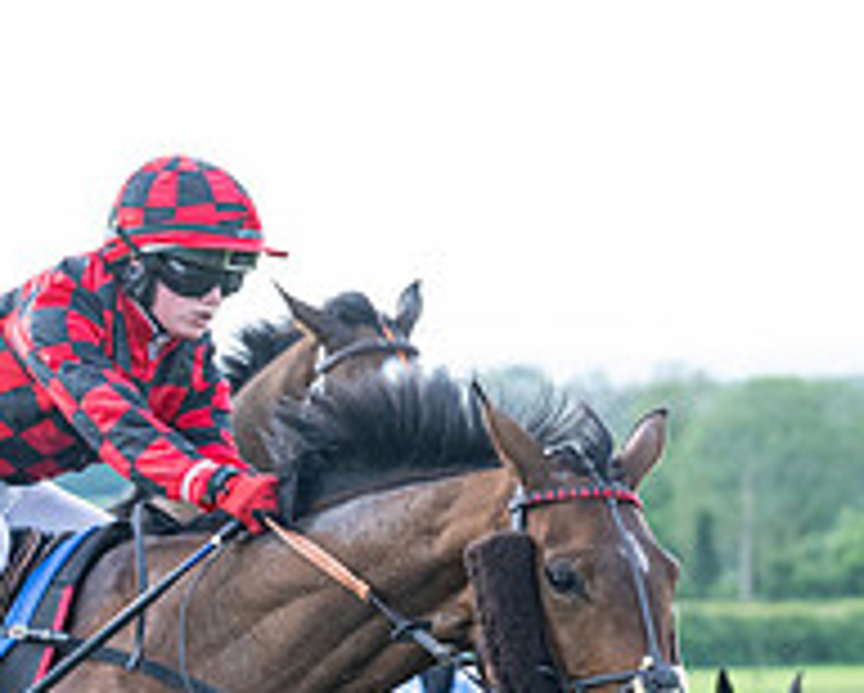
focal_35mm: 335
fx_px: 8575
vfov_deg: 4.6
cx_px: -28
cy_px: 725
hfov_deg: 5.8
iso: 1000
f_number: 4
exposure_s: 1/2500
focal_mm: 81
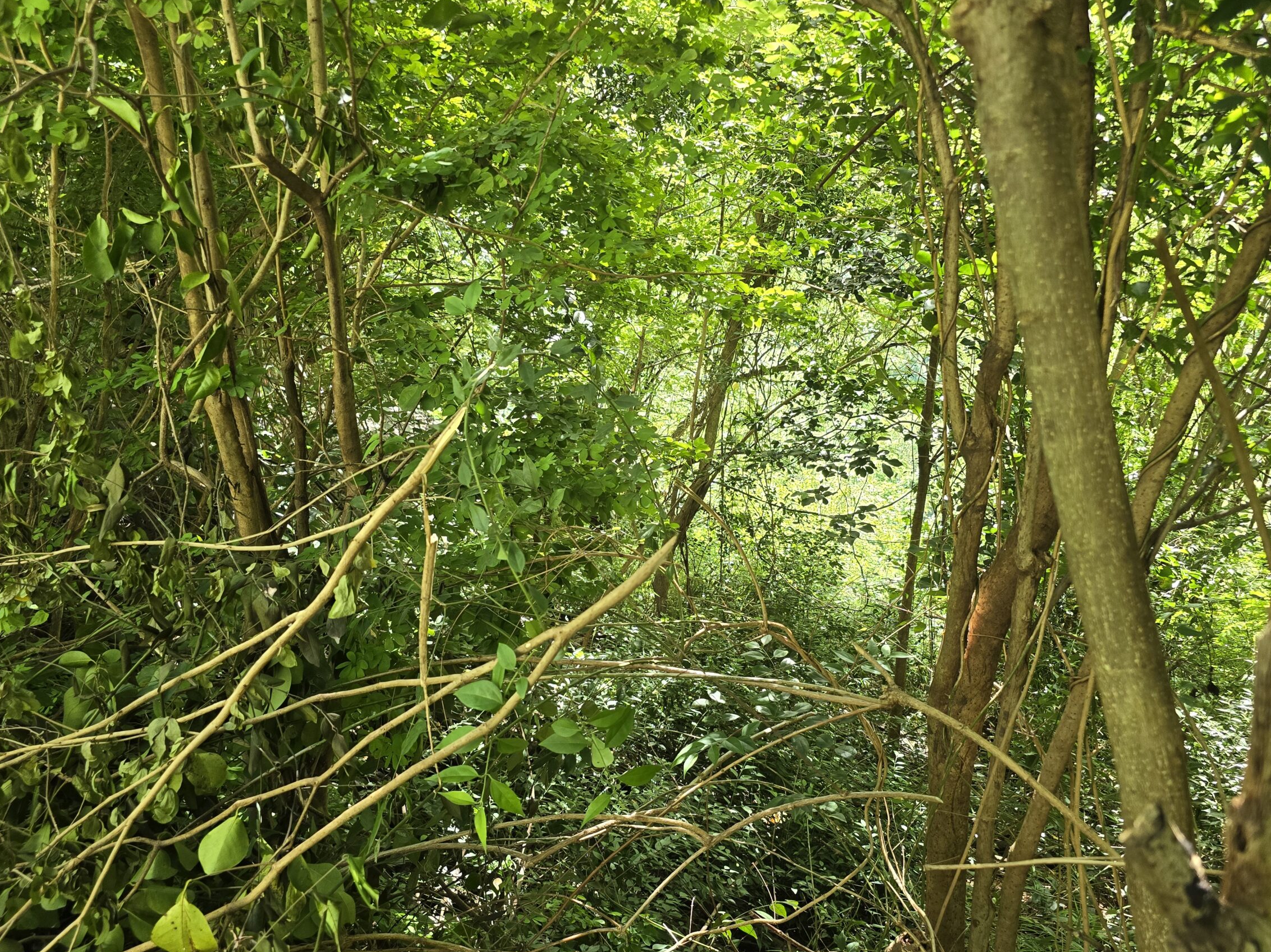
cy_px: 519
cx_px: 669
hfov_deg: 67.3
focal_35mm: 26
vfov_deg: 53.0
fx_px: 954
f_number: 1.7
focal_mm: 6.3
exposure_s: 1/180
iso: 125
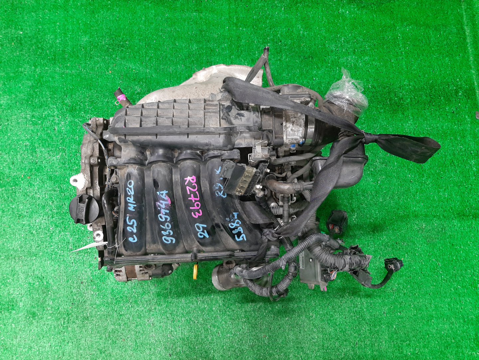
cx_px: 240
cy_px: 180
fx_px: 360
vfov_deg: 53.1
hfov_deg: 67.3
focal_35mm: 26
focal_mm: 3.93
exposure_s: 1/50
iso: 186
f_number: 1.7
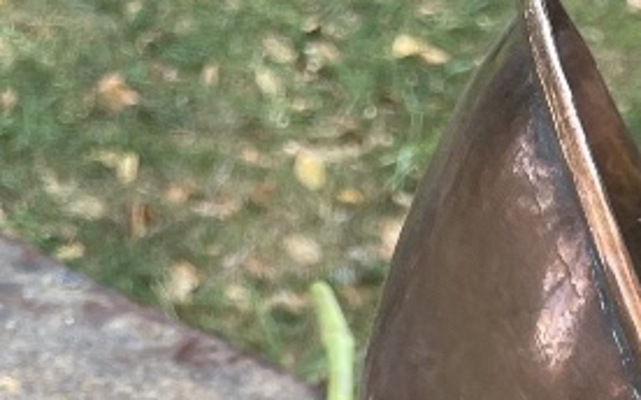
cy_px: 1065
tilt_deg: -44.2
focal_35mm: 120
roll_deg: -9.5
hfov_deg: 17.1
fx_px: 2095
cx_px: 618
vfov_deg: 9.3
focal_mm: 4.2
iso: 32
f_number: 1.6
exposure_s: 1/161
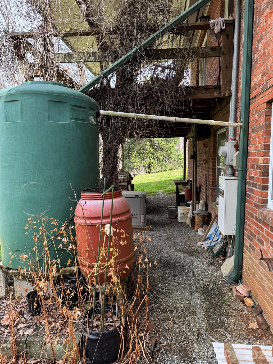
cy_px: 182
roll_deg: -0.6
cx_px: 136
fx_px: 252
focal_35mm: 24
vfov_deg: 71.6
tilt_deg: -6.4
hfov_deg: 56.8
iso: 80
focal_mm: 6.76
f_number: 1.78
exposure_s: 1/451
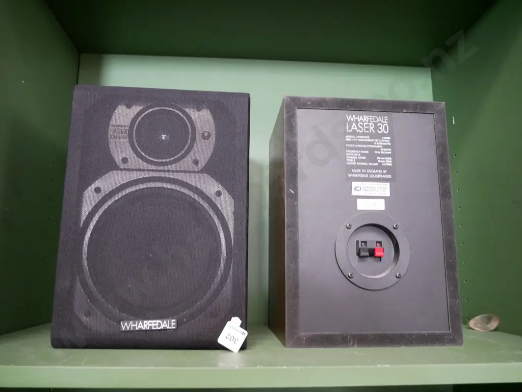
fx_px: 422
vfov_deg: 49.7
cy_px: 196
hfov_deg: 63.4
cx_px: 261
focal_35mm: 28
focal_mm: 14
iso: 3200
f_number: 4
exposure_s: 1/40
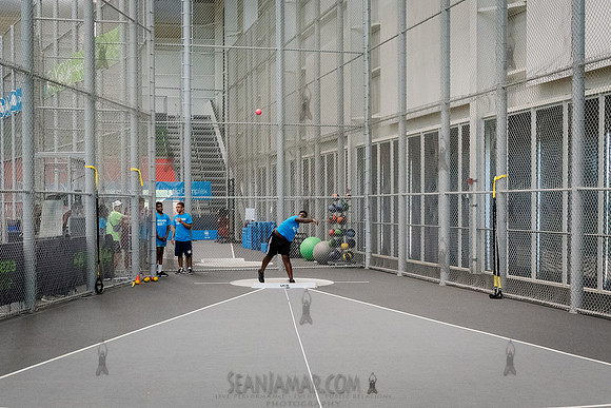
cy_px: 233
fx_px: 874
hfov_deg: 38.5
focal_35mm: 51
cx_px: 273
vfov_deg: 26.2
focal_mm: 32
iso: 6400
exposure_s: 1/1000
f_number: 3.5
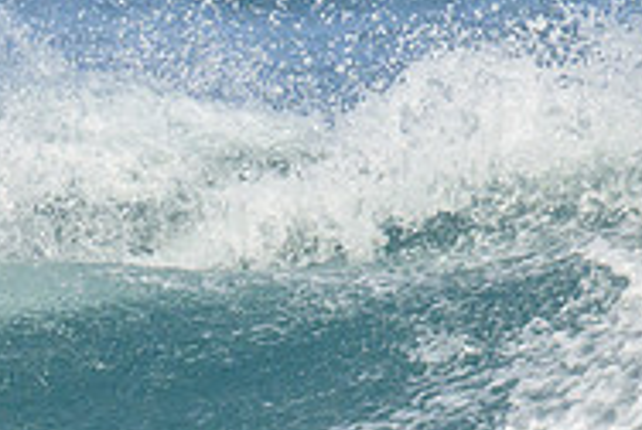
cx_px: -233
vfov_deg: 0.5
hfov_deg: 0.8
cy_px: 289
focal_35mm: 2711
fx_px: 48422
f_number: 11
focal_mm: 630
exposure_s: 1/1600
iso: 640
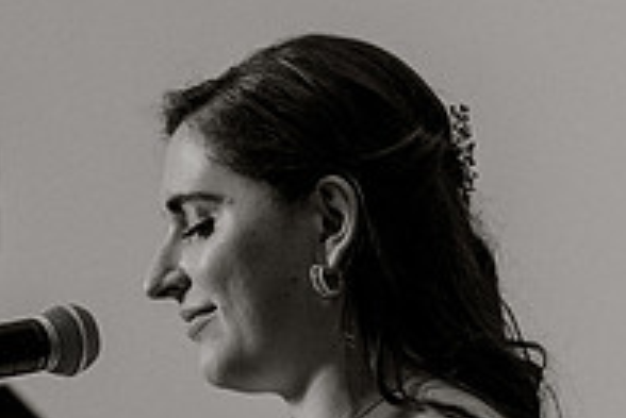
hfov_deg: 6.6
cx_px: 182
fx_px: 5394
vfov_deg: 4.4
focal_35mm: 310
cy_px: 380
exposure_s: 1/400
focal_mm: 105
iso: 4000
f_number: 2.8
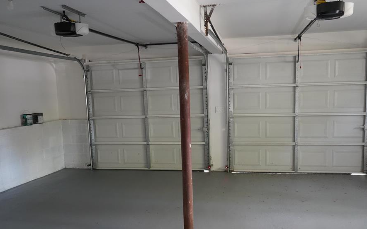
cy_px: 135
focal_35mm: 33
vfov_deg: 38.2
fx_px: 330
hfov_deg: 58.1
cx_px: 185
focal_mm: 28
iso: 4000
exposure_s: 1/160
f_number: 3.5
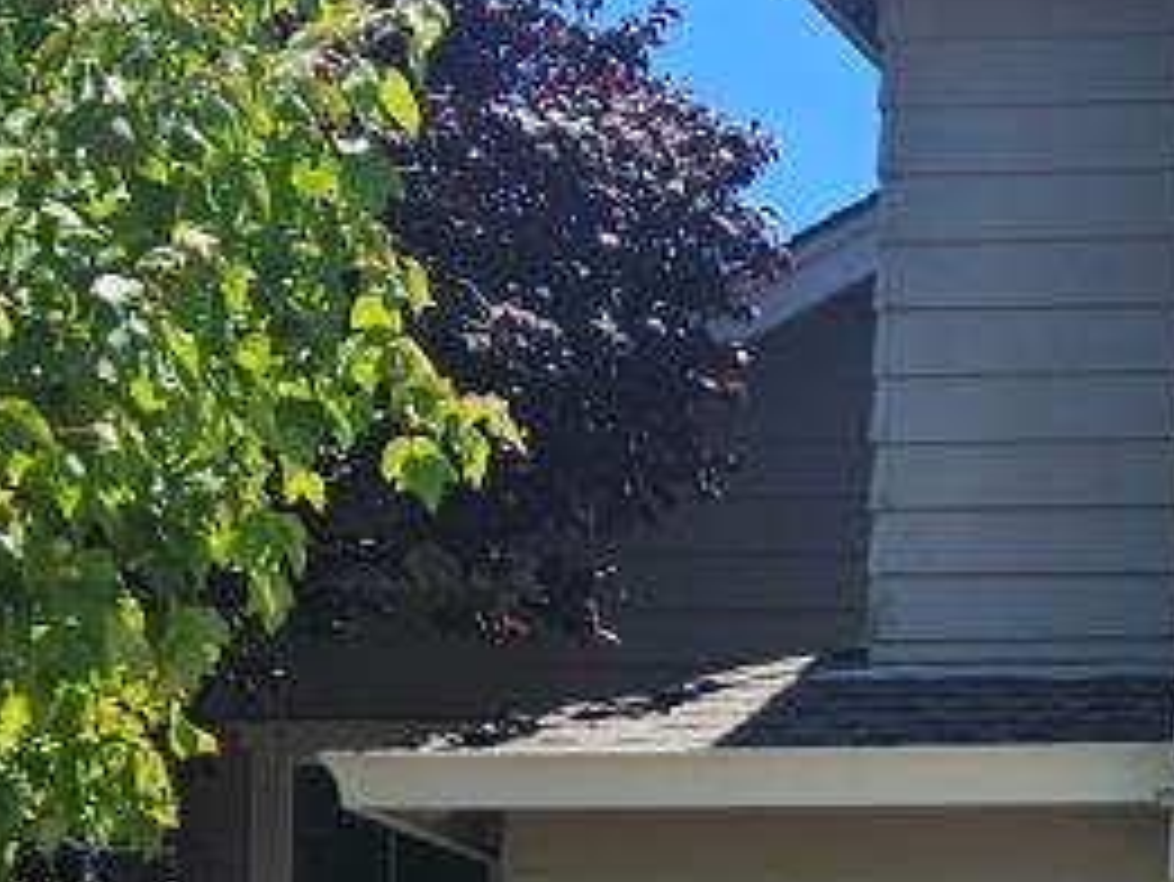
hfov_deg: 14.0
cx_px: 1763
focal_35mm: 132
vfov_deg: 10.5
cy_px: 1631
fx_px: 4479
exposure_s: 1/1283
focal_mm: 5.4
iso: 25
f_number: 1.8
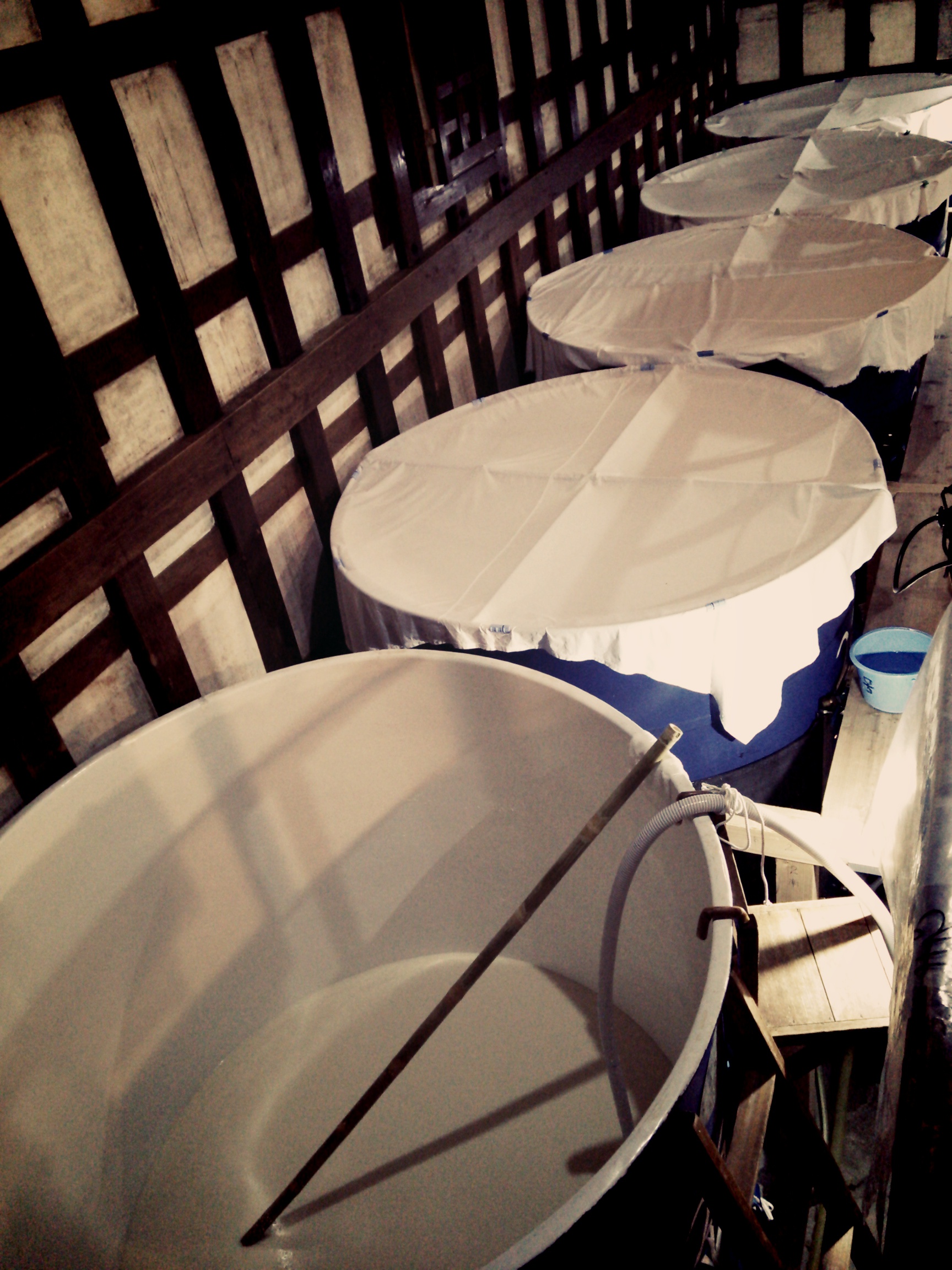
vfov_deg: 63.4
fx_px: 1027
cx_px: 476
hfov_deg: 49.7
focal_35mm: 28
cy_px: 635
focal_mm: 4.21
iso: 500
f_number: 2.5
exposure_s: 1/10
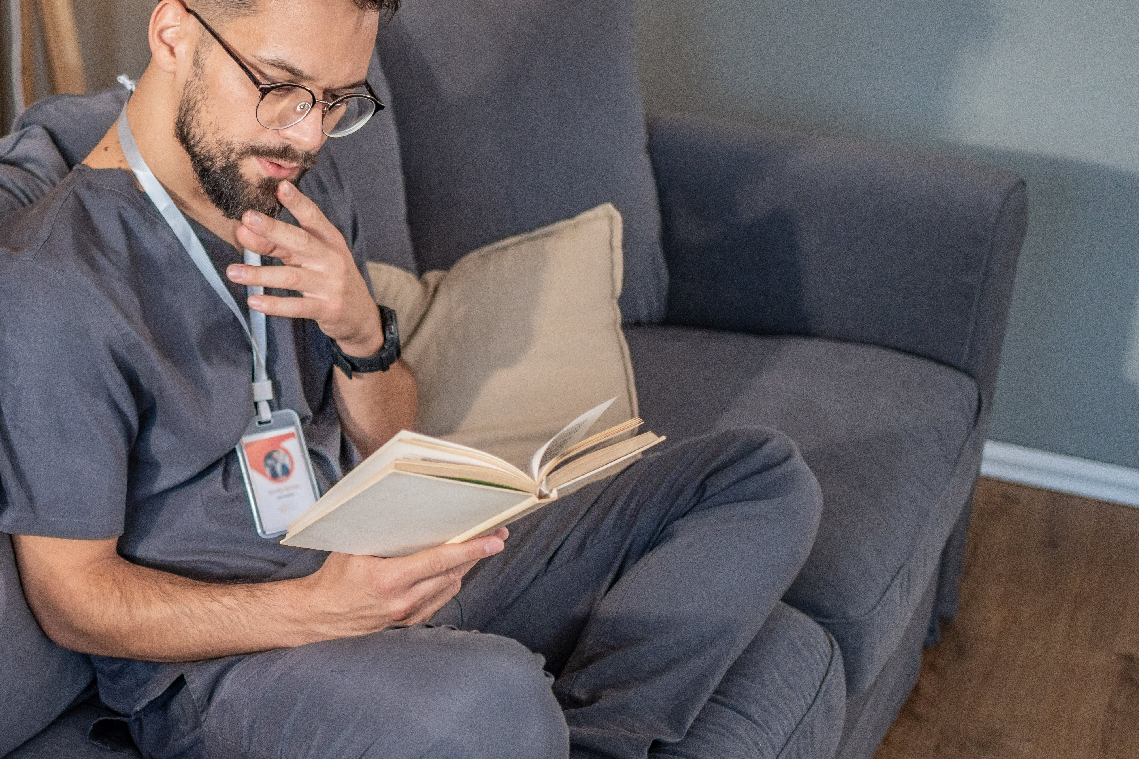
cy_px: 437
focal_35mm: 61
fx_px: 1930
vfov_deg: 22.2
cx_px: 210
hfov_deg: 31.9
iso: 1250
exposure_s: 1/1000
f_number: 1.8
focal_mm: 35
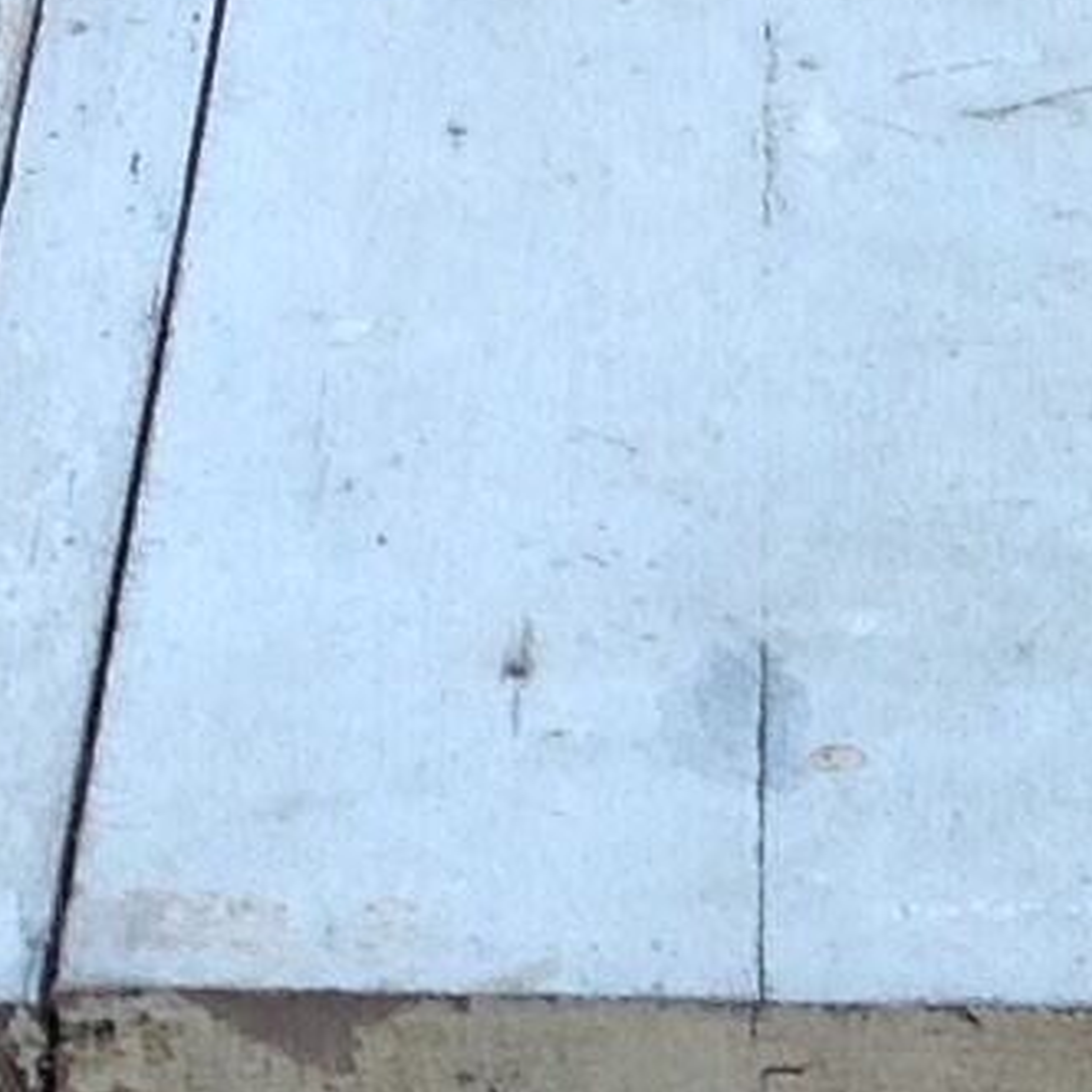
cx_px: 1493
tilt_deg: -32.0
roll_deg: -1.6
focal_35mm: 241
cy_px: 1395
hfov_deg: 7.2
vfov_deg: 7.2
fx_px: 8601
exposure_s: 1/398
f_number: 2.4
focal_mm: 4.28
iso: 50
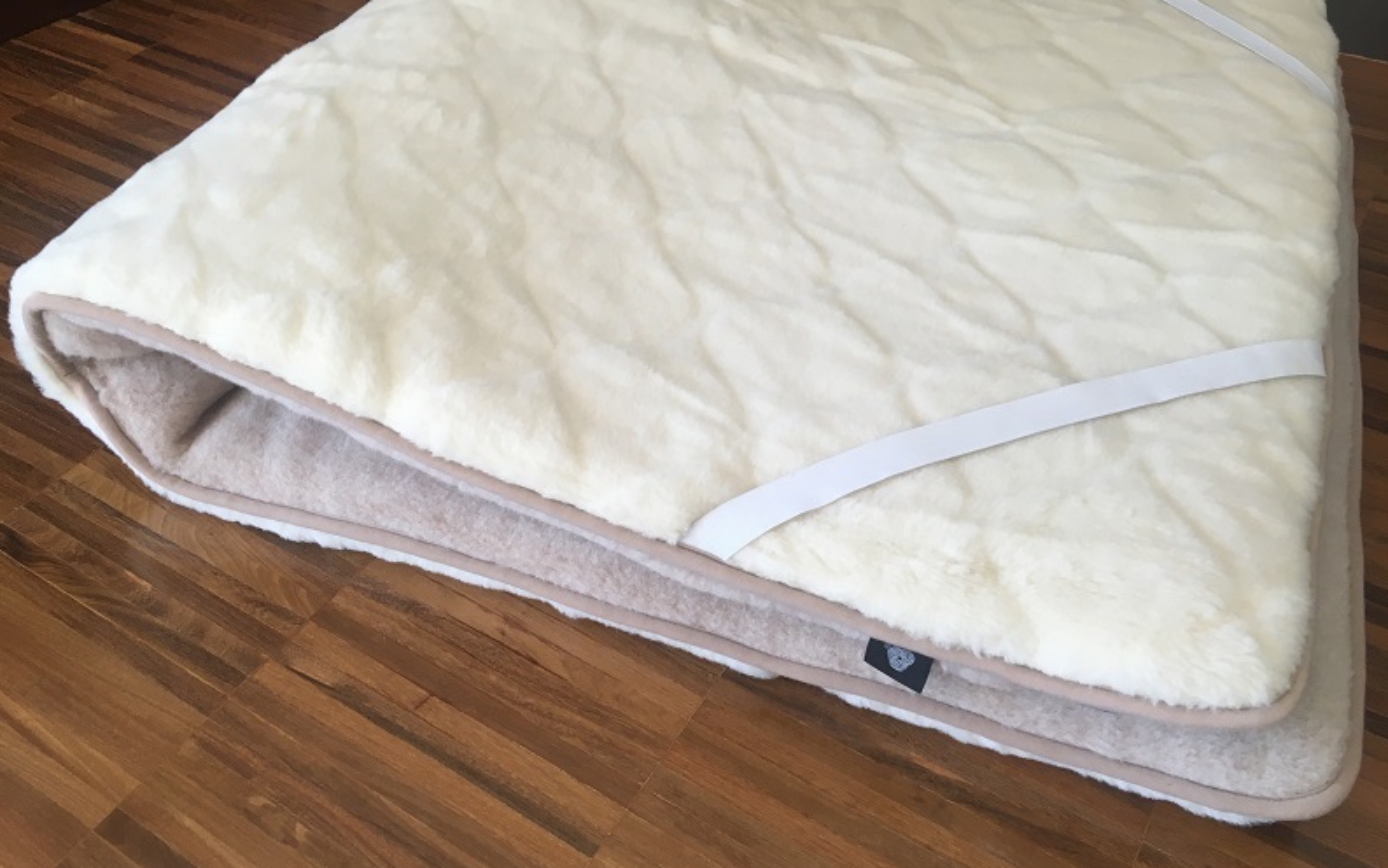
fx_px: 1173
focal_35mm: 31
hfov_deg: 61.2
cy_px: 408
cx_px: 691
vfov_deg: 40.6
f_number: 2.2
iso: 32
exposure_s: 1/33
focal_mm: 4.15
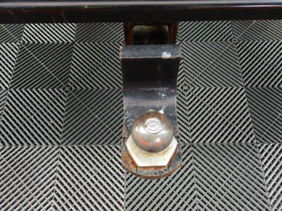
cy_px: 106
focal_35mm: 31
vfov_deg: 45.4
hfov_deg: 58.4
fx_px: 253
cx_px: 141
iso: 400
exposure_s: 1/30
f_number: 4.2
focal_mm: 5.6
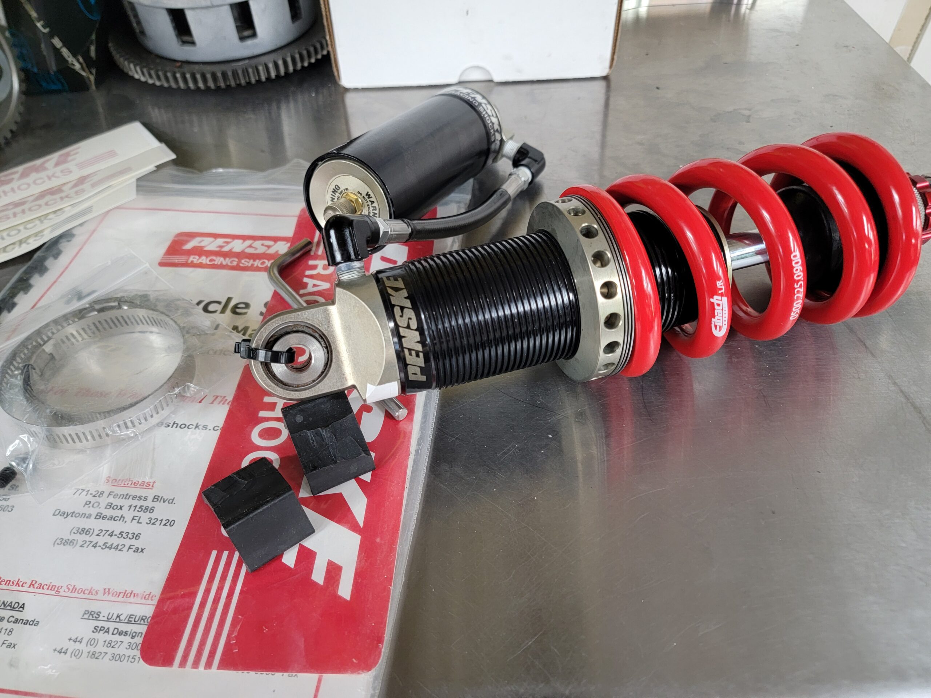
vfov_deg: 56.8
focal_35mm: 24
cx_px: 466
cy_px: 349
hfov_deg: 71.6
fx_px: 645
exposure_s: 1/40
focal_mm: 6.7
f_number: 1.8
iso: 250
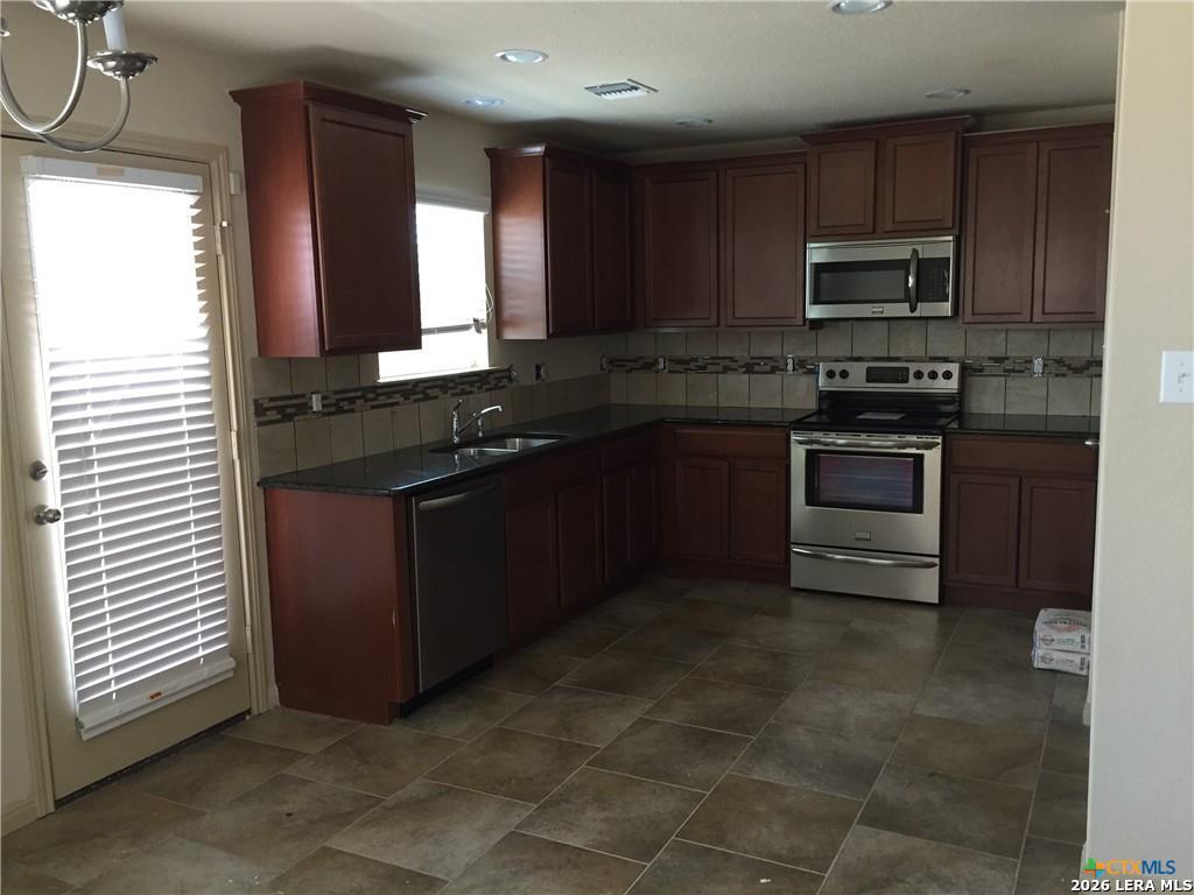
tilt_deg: -7.0
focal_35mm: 29
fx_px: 1000
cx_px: 597
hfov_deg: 61.7
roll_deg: +0.1
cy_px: 448
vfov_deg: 48.2
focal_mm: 4.15
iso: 50
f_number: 2.2
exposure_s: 1/30
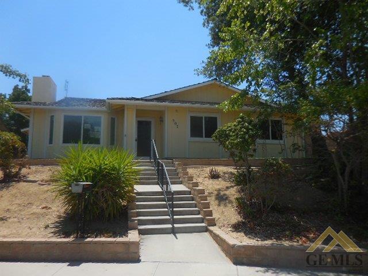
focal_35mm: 25
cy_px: 138
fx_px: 266
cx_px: 184
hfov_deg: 69.4
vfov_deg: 54.9
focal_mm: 4.5
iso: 125
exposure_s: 1/1600
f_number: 3.3
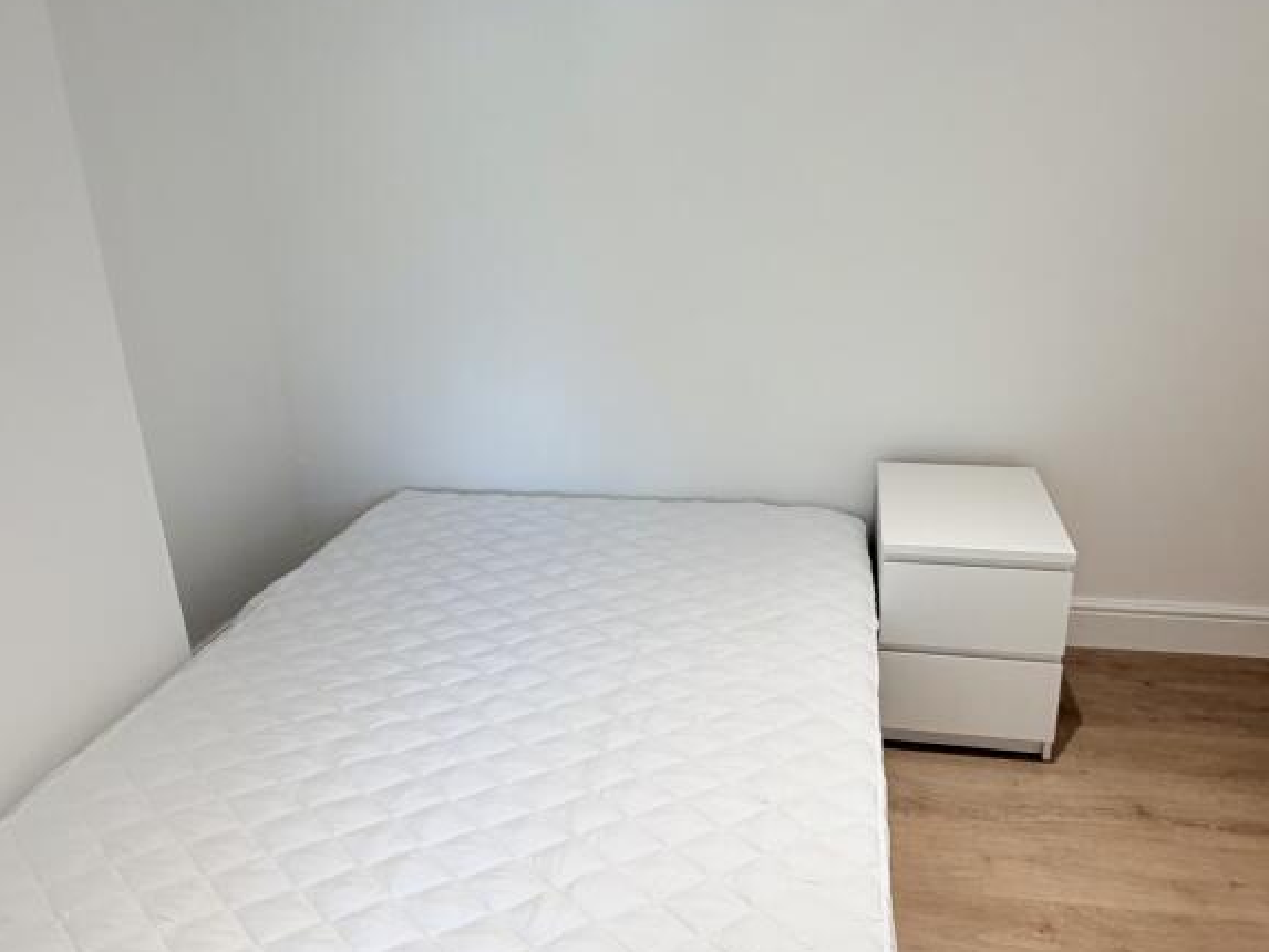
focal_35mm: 25
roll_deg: +3.1
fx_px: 917
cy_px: 396
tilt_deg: -17.0
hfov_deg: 69.2
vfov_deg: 54.6
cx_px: 706
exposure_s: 1/121
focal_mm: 2.22
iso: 250
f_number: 2.2
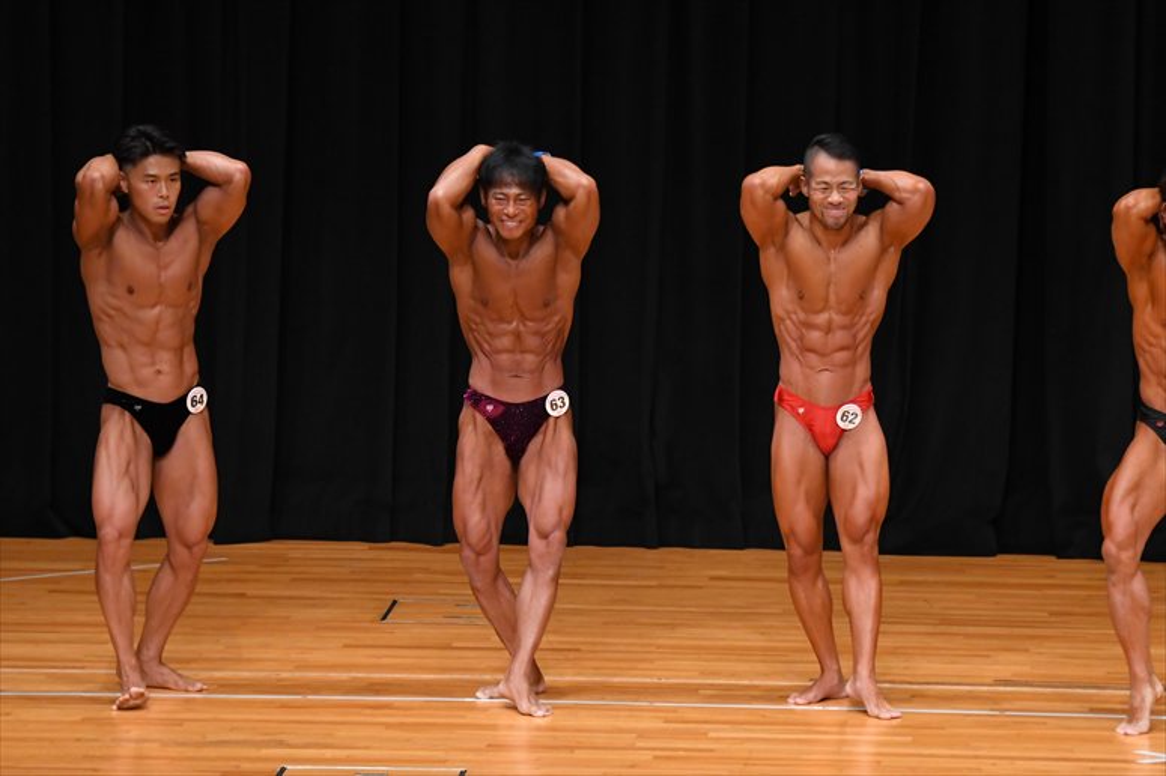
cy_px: 388
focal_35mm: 255
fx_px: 8255
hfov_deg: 8.1
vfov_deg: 5.4
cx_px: 583
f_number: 5.6
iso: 3200
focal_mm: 170
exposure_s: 1/400
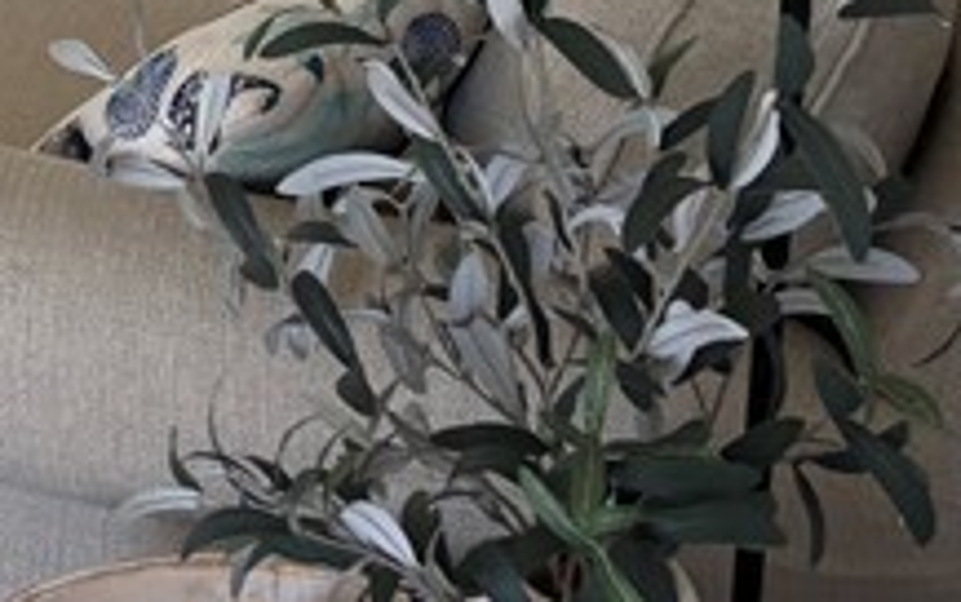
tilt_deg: -11.3
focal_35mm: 130
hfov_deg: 14.8
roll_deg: +1.9
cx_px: -527
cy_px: -881
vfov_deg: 9.0
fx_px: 3407
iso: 64
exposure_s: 1/121
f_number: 1.6
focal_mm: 5.96
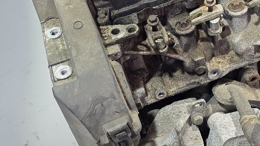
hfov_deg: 34.3
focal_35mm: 60
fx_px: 414
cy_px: 47
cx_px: 187
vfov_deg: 20.0
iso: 250
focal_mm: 6.3
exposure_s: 1/100
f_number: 1.7
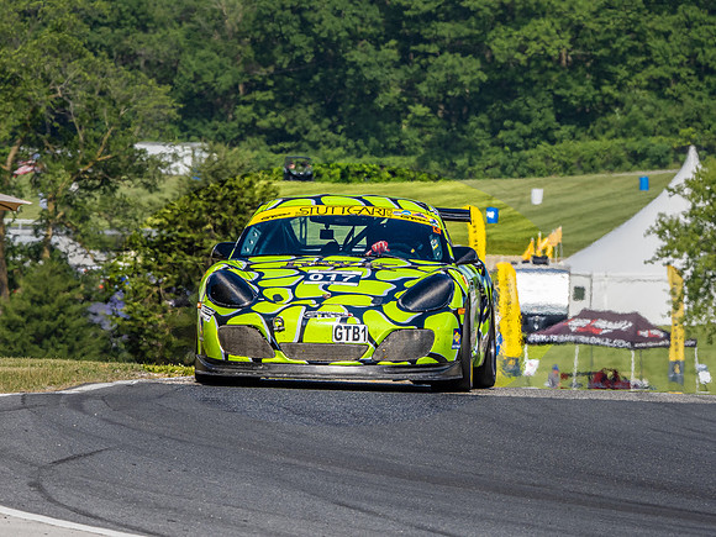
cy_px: 268
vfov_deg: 2.5
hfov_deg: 3.3
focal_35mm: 601
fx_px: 12431
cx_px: 358
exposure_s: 1/500
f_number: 13
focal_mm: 300
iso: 400
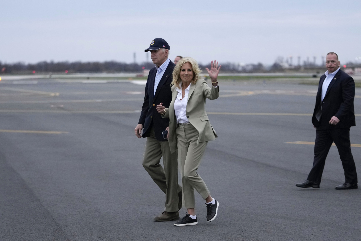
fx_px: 1364
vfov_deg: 10.1
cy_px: 120
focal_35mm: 136
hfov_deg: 15.1
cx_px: 180
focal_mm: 91
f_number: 2.8
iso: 2000
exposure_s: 1/1000
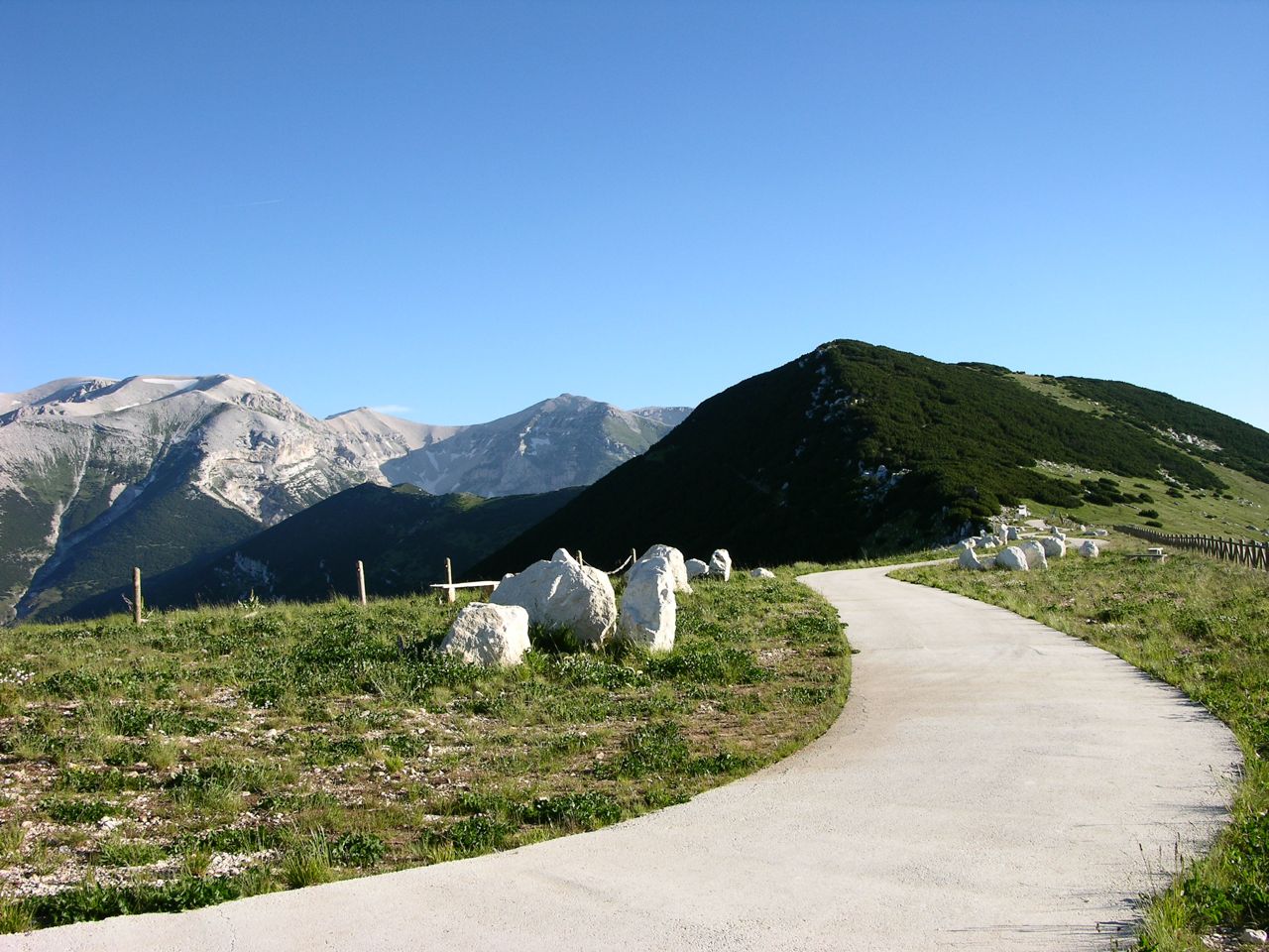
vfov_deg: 40.7
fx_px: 1283
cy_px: 476
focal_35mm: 35
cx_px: 634
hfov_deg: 52.6
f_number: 7.1
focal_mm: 8.9
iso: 50
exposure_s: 1/126
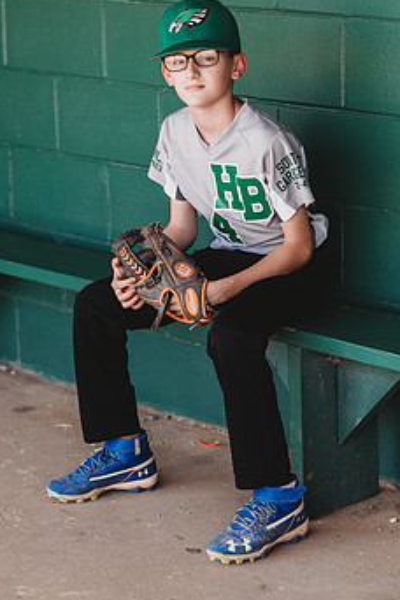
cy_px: 235
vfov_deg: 18.2
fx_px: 1867
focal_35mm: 112
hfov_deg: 12.2
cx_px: 244
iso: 200
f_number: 2.8
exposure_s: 1/400
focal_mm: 85
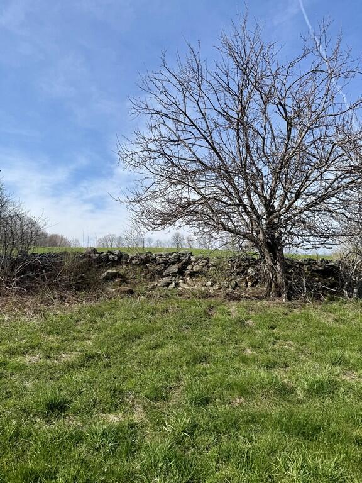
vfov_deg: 71.6
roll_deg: +3.0
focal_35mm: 24
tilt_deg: +4.7
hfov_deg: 56.8
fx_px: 335
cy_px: 242
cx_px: 181
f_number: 1.78
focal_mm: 6.76
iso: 80
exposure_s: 1/4975
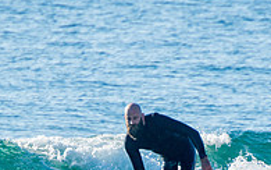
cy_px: 185
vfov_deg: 0.7
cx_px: 157
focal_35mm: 1819
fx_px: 13438
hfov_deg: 1.2
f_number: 5.6
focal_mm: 400
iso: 250
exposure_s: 1/1250
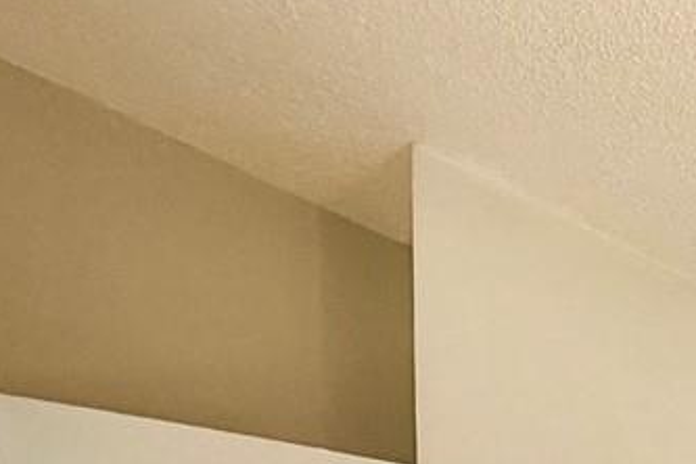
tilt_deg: -3.4
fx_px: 1353
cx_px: 1030
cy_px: 1200
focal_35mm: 70
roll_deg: -0.5
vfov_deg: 13.0
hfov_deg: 23.4
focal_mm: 2.22
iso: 200
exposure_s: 1/120
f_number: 2.2
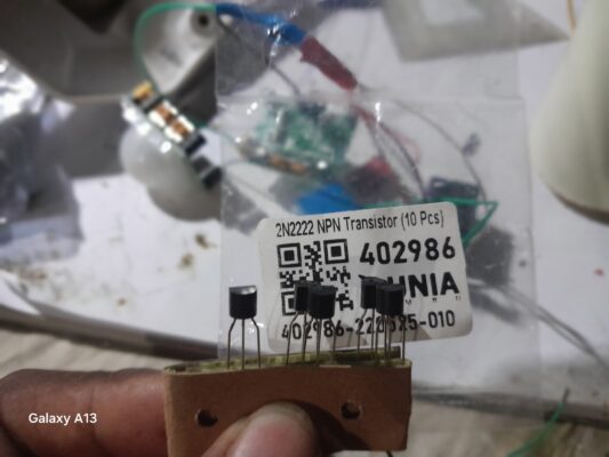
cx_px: 304
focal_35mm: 27
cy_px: 228
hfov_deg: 65.3
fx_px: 475
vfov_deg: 51.4
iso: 800
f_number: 1.8
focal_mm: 4
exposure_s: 1/20
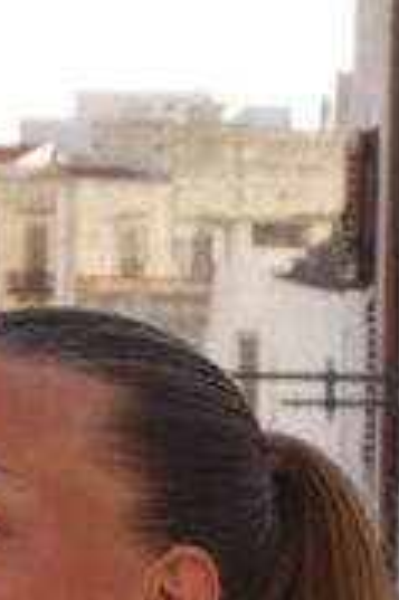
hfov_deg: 5.3
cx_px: 7
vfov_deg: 7.9
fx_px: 4334
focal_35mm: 260
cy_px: 572
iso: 100
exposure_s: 1/125
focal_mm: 27
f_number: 6.7
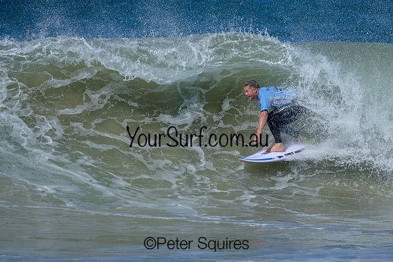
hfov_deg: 1.9
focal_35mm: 1100
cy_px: 128
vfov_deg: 1.3
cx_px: 236
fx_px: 12009
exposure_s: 1/2000
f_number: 6.3
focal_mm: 800
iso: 200
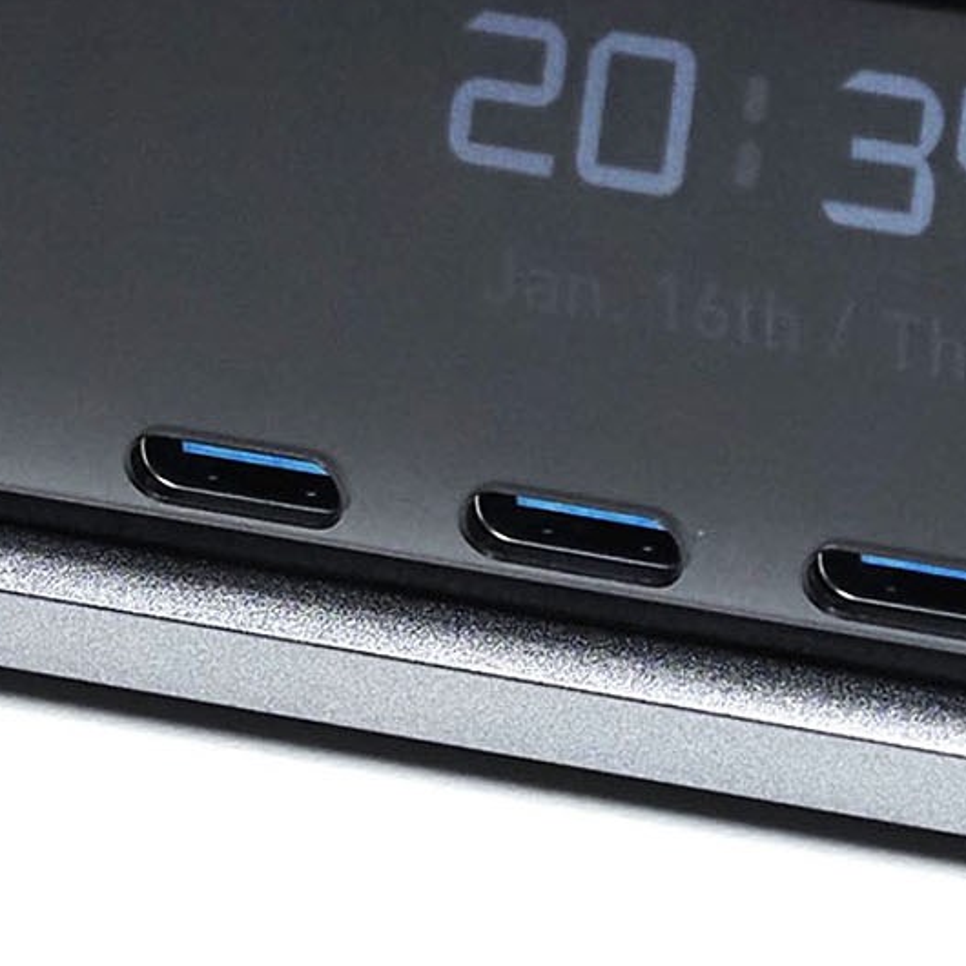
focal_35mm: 224
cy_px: -109
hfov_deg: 7.7
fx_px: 7072
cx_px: 1154
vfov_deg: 7.8
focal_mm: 35
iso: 400
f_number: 8
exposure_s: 1/60
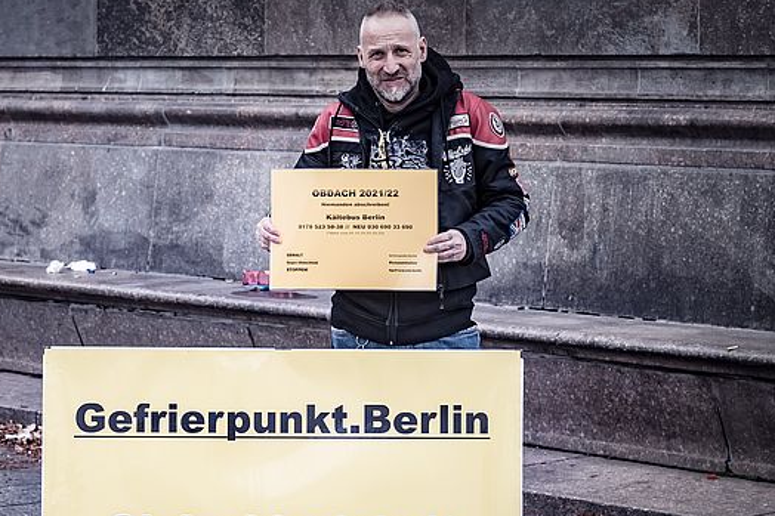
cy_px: 332
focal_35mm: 130
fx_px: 2798
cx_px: 260
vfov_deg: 10.5
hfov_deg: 15.7
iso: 500
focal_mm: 85
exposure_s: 1/200
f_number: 2.8
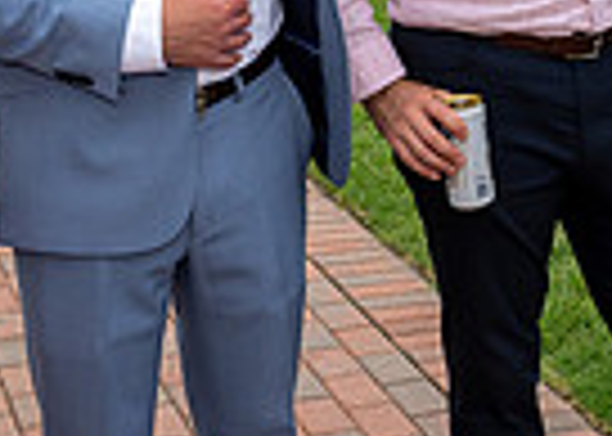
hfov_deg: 15.5
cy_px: -47
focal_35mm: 127
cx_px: 589
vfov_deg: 11.1
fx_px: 2206
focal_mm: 25.5
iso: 560
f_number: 9
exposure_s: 1/250
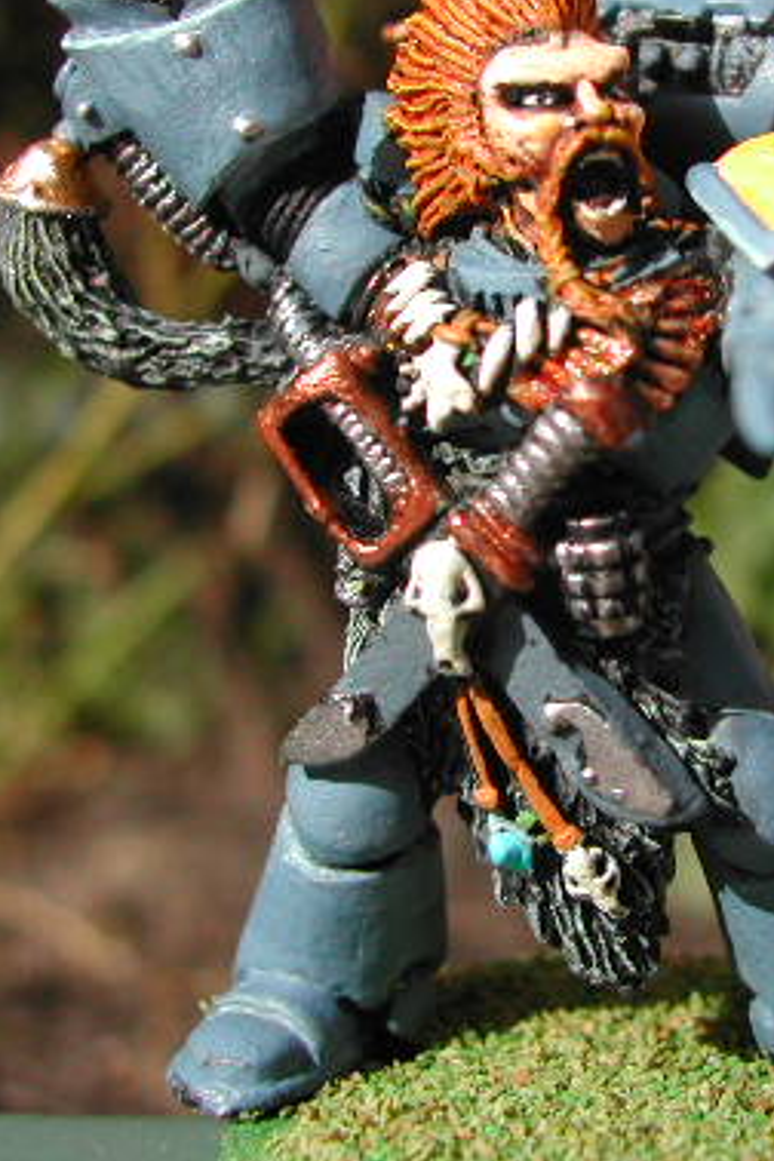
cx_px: 584
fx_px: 2161
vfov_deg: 30.0
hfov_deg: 20.2
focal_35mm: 67
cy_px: 452
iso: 100
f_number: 7.6
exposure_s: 1/209
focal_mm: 8
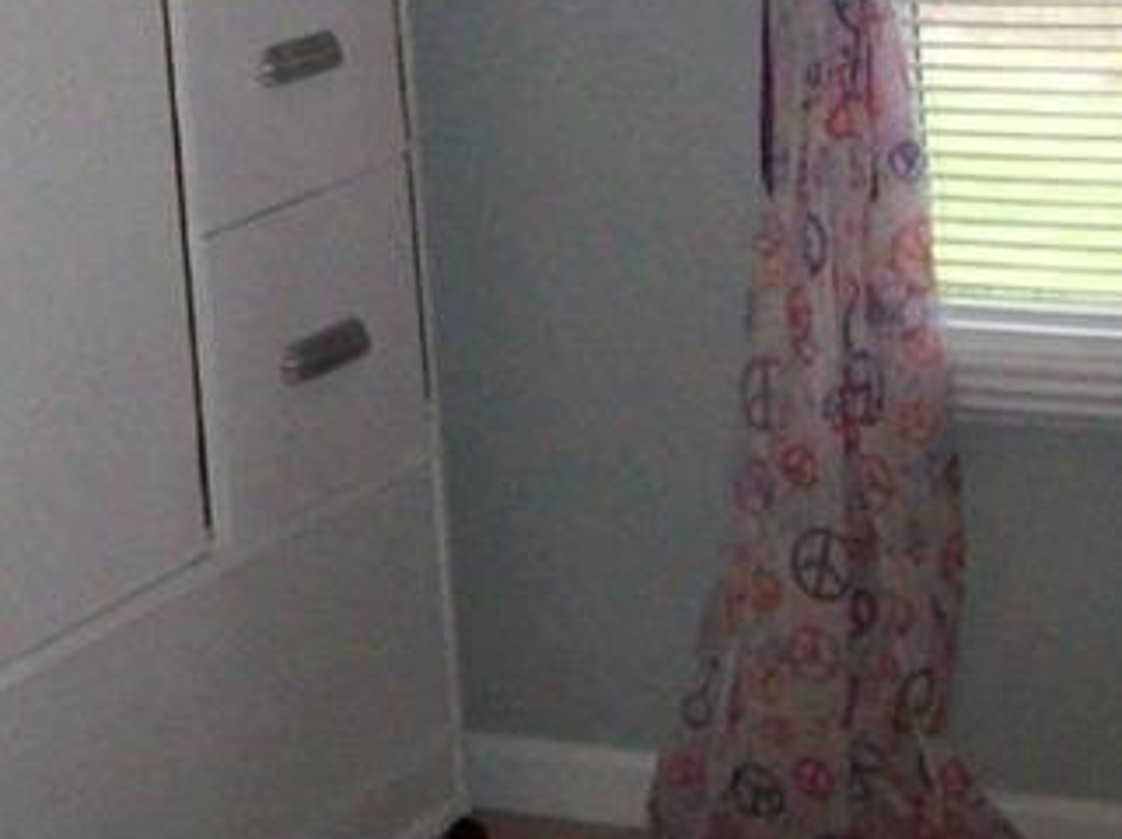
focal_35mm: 115
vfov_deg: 12.3
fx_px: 3723
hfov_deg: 16.6
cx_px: -115
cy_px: -385
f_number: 2.7
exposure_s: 1/64
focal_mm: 6
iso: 200
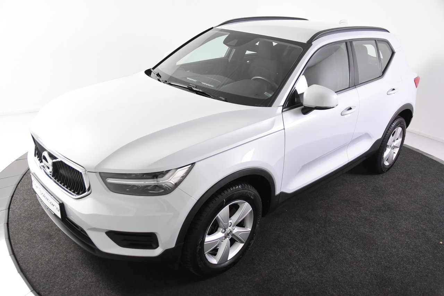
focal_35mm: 30
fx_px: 370
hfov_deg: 61.9
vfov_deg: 43.6
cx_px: 222
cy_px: 148
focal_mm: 20
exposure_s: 1/60
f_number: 4
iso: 1600
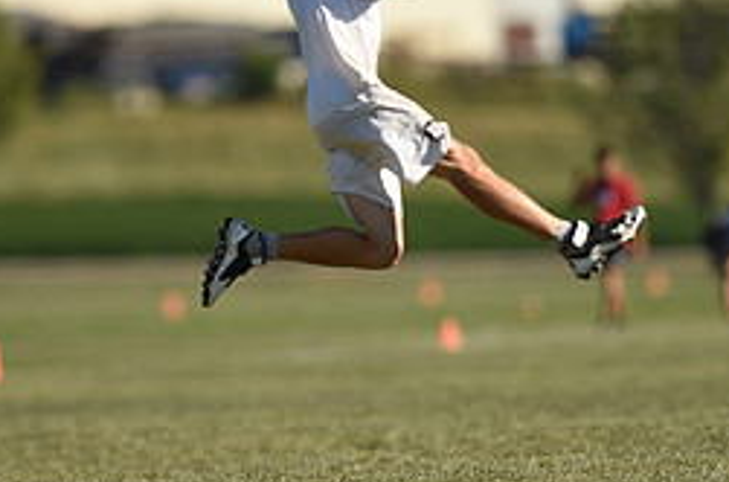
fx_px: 18704
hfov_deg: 2.2
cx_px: 407
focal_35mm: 926
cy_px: 173
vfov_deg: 1.5
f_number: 3.5
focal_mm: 400
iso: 100
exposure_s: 1/2000
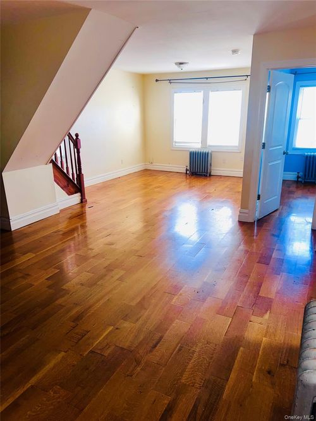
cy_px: 210
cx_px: 158
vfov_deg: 67.3
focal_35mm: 26
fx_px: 317
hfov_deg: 53.0
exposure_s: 1/17
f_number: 1.5
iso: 80
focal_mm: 5.7
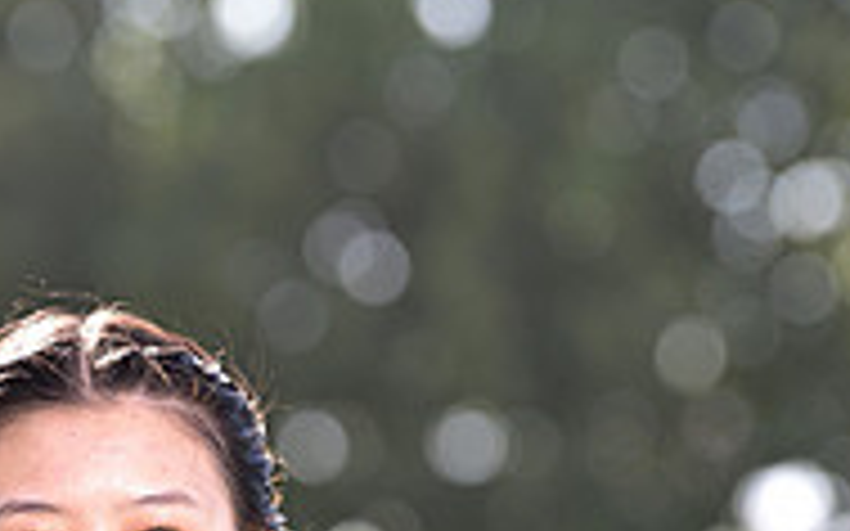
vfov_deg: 2.3
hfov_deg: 3.7
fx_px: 13038
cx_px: 97
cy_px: 1094
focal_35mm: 563
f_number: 4.5
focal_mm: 180
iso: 100
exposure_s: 1/200
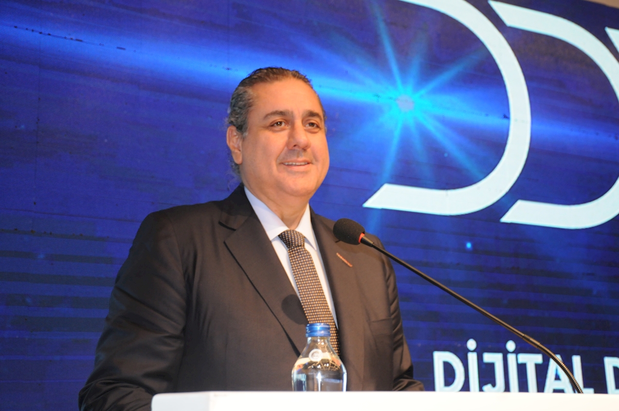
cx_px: 310
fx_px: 902
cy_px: 206
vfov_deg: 25.7
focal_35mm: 52
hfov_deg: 37.9
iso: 800
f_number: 5
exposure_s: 1/60
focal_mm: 35
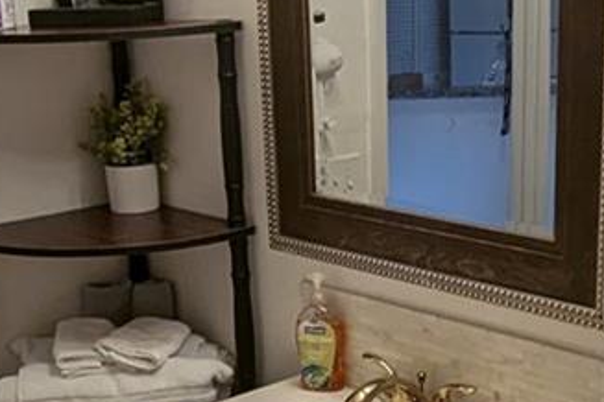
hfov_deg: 30.5
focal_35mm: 66
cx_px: 351
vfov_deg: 20.5
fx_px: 1107
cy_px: 295
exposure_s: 1/225
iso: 54
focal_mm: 1.95
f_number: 2.2
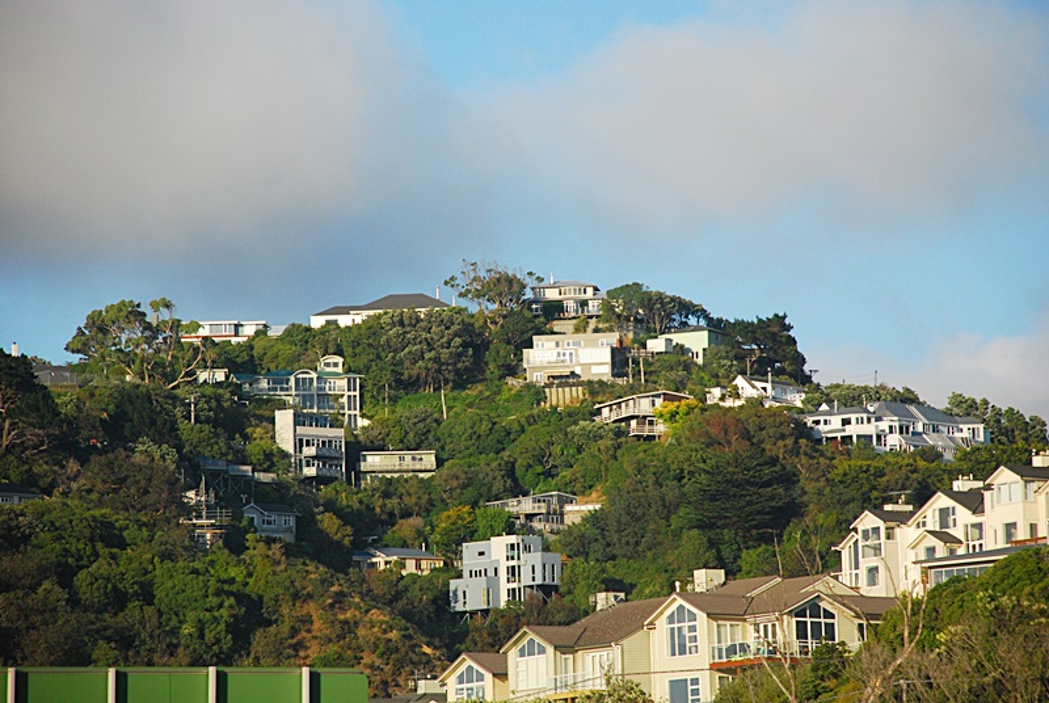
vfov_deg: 6.8
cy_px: 352
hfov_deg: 10.1
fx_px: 5909
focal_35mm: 202
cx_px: 524
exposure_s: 1/1000
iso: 400
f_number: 5.6
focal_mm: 135
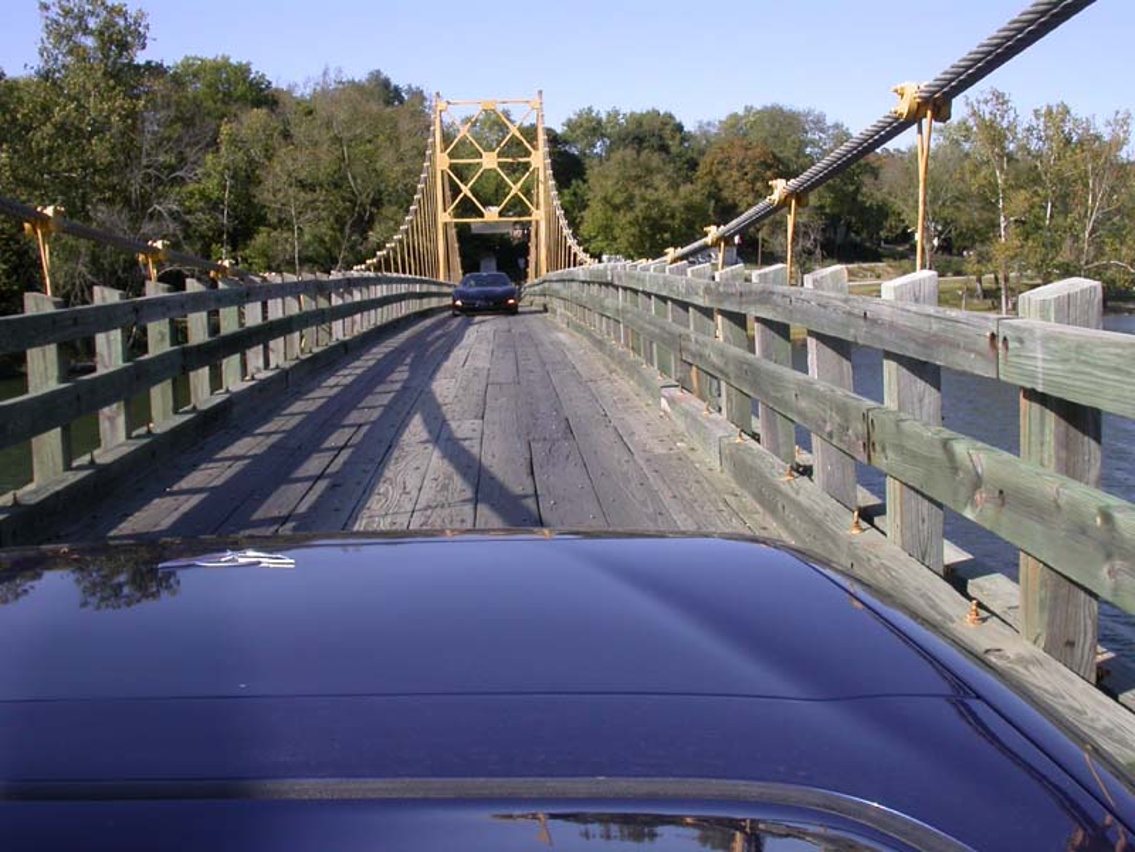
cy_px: 426
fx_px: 1246
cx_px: 568
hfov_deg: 49.0
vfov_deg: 37.7
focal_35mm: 38
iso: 100
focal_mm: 7.85
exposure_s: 1/268
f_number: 6.7
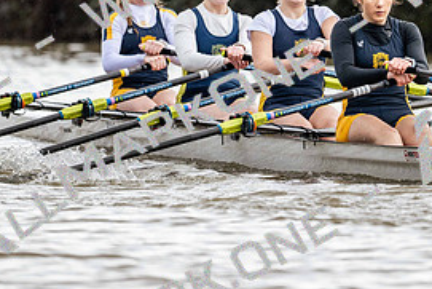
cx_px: 277
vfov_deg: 1.6
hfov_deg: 2.4
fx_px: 10277
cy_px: 34
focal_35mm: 856
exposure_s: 1/1600
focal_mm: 400
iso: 1100
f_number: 4.5
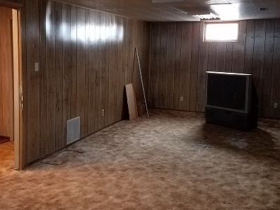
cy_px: 80
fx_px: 340
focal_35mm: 42
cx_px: 134
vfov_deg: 34.2
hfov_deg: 44.8
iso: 250
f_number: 1.7
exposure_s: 1/10
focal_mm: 4.2
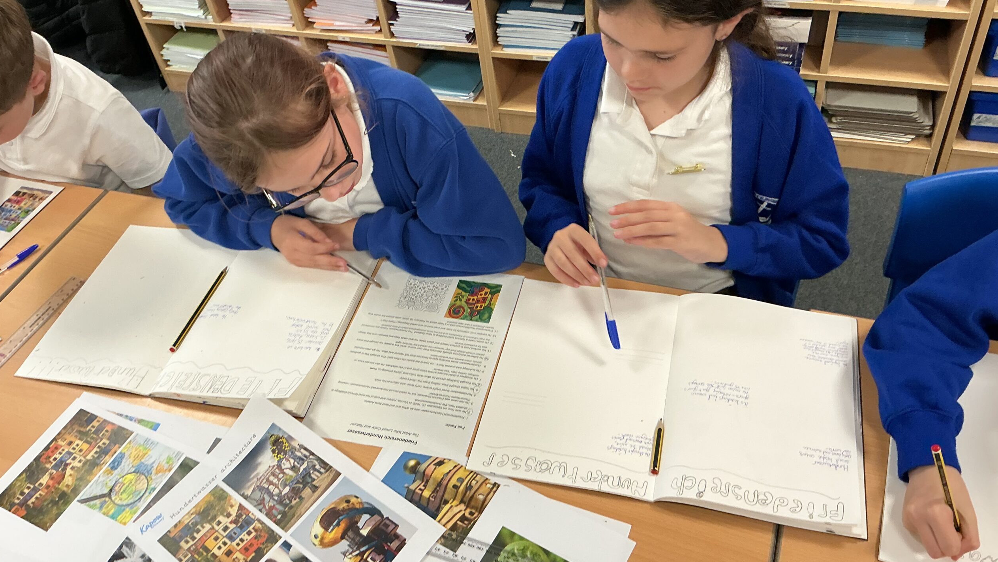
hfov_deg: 61.0
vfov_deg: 36.6
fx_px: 847
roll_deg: +9.2
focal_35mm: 32
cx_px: 497
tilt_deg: -43.2
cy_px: 253
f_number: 1.8
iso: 100
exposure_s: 1/60
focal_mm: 3
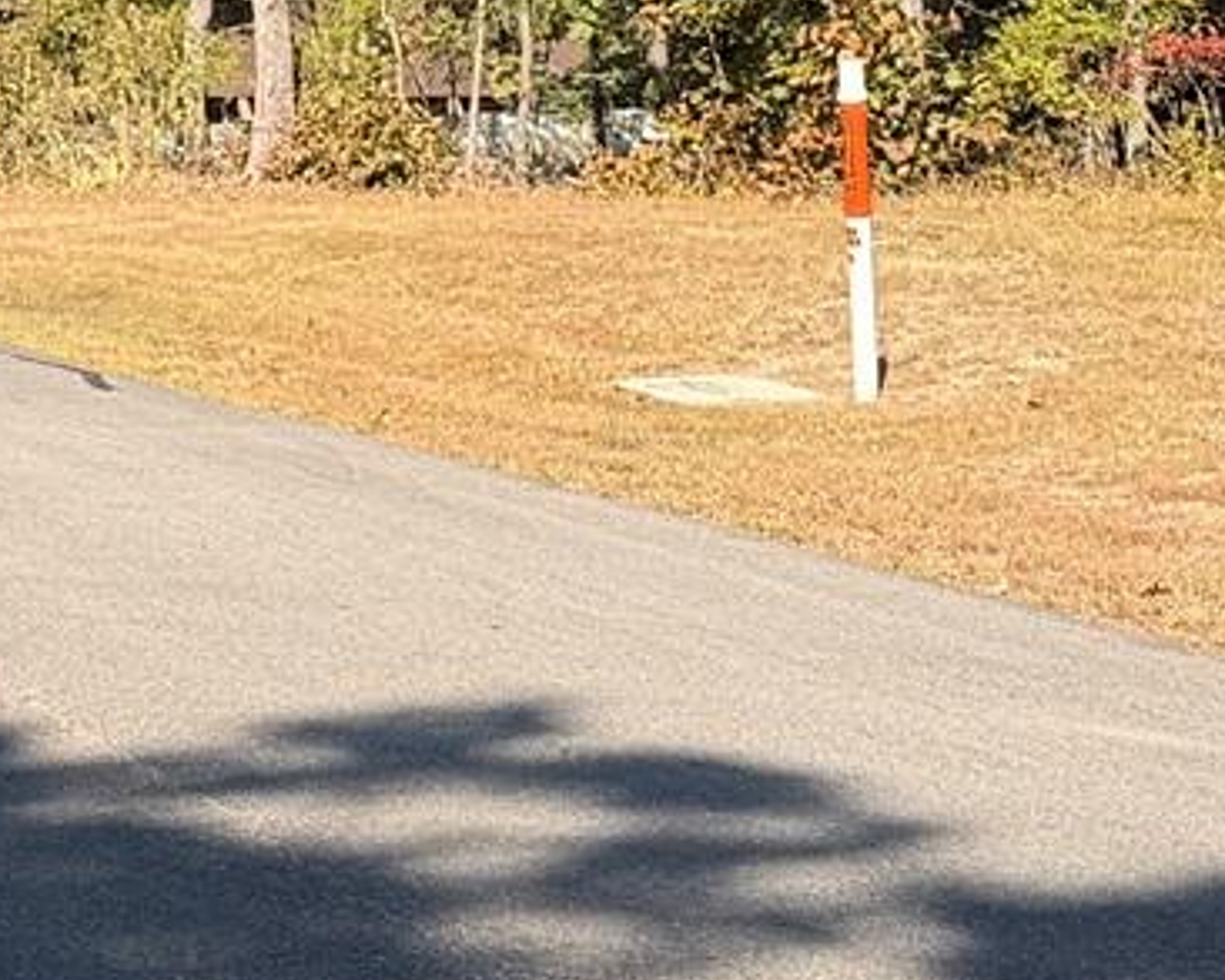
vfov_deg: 11.8
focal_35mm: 131
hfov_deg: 14.2
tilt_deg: -1.0
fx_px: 4751
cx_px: -311
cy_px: 227
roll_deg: +1.3
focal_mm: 6.76
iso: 80
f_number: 1.78
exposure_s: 1/2299
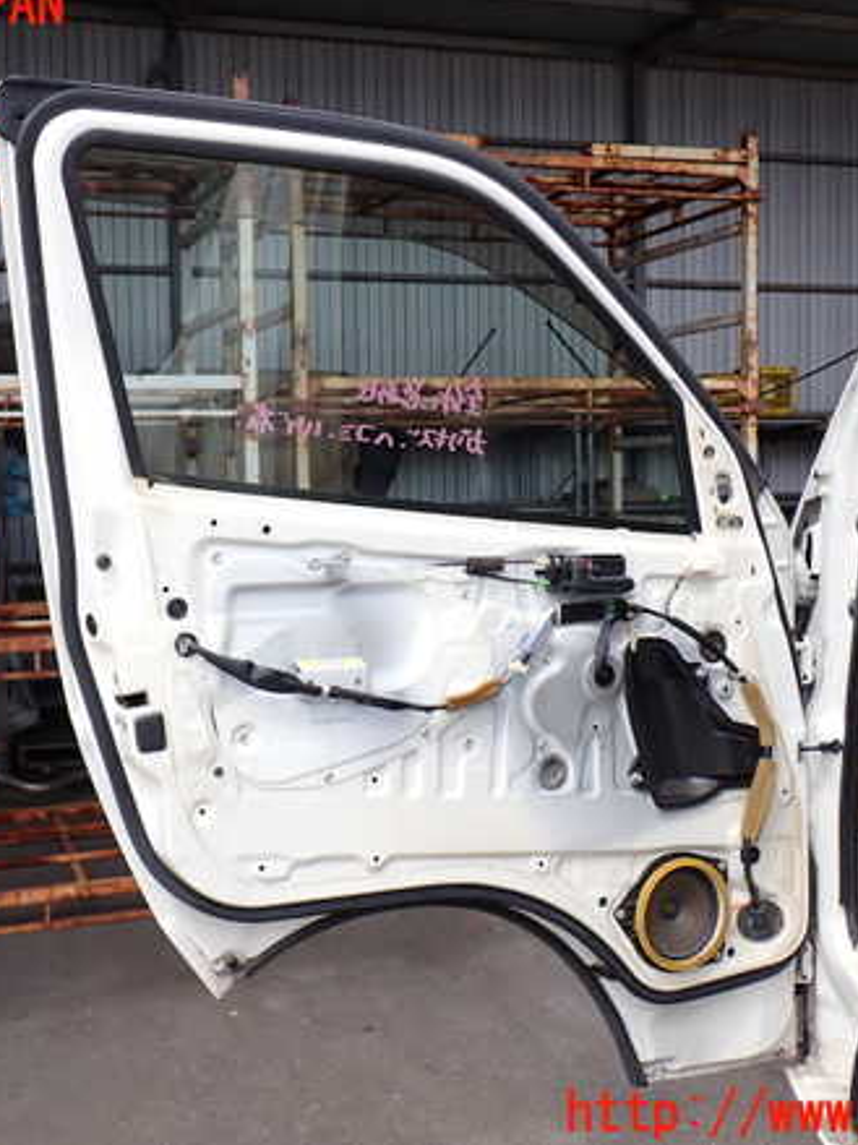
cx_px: 373
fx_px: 1356
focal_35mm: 41
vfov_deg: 45.8
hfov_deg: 35.1
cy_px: 561
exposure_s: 1/500
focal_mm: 5.4
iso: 100
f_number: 3.2
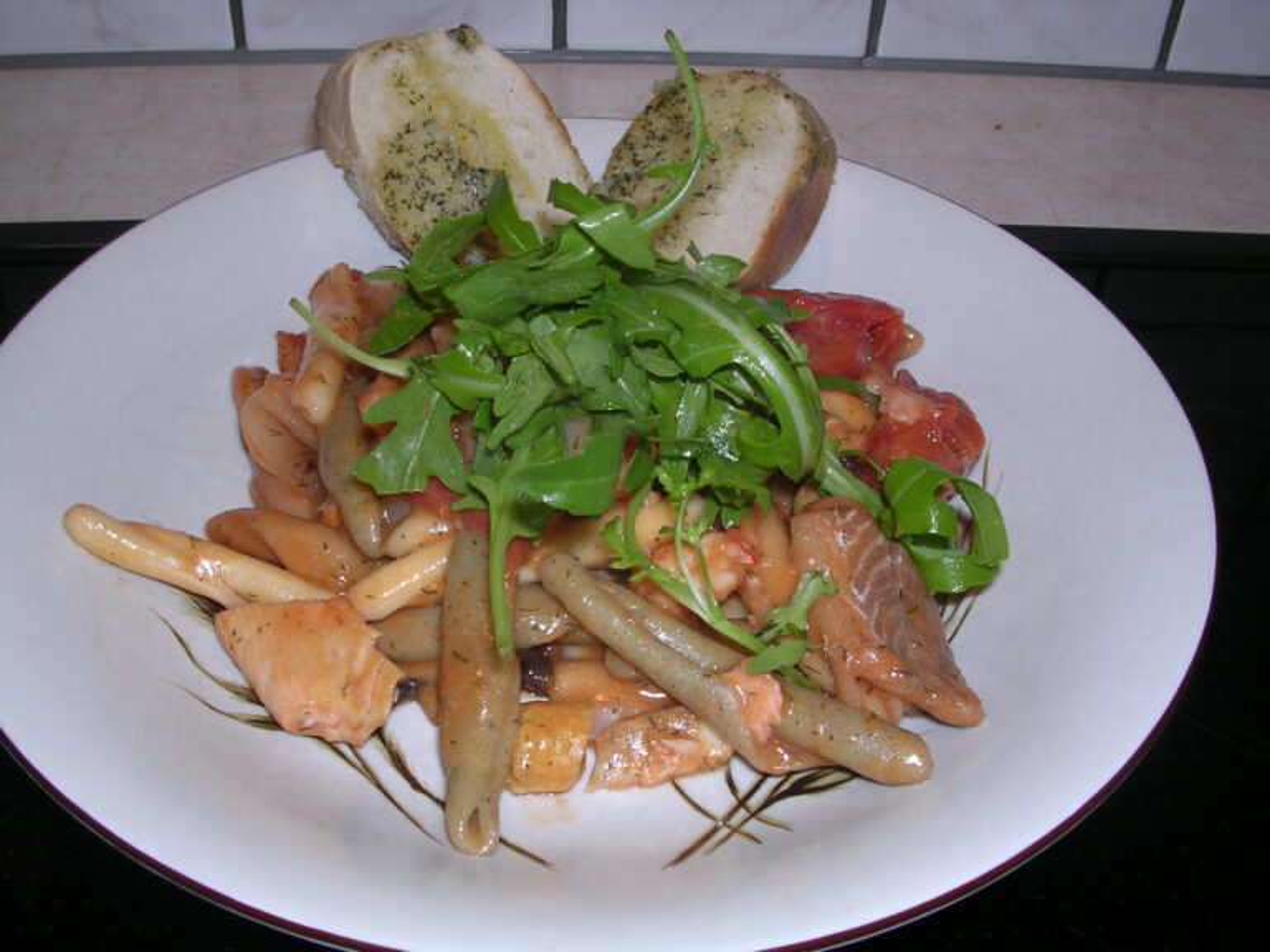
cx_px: 635
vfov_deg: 37.7
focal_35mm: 38
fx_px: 1394
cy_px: 476
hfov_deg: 49.0
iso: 100
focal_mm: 5.8
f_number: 5.6
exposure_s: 1/60.1
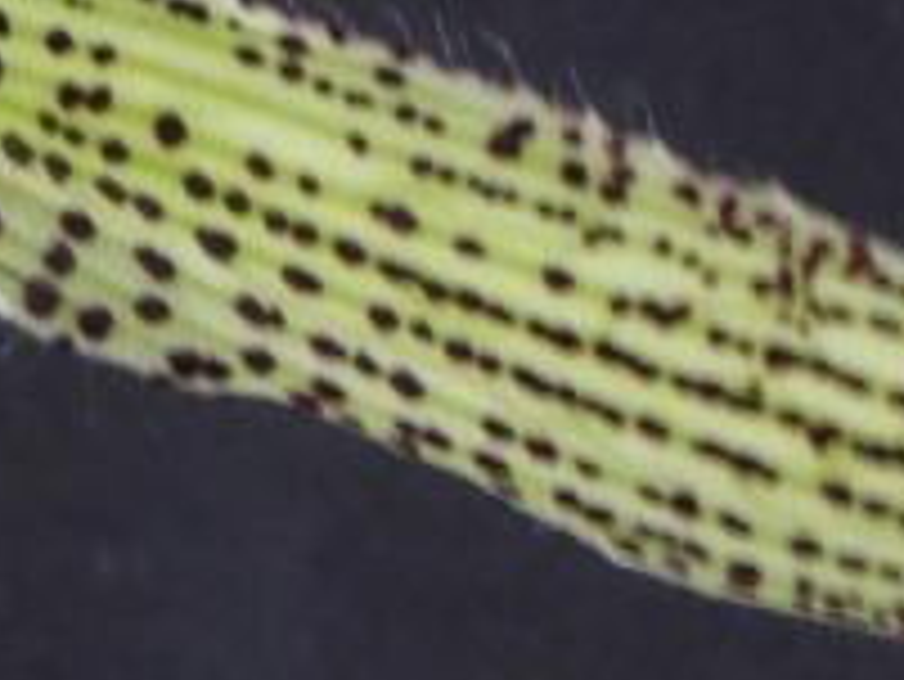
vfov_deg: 3.1
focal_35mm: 478
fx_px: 12490
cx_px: -432
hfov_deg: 4.1
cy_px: 140
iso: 125
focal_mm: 16.88
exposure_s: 1/8
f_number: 4.1
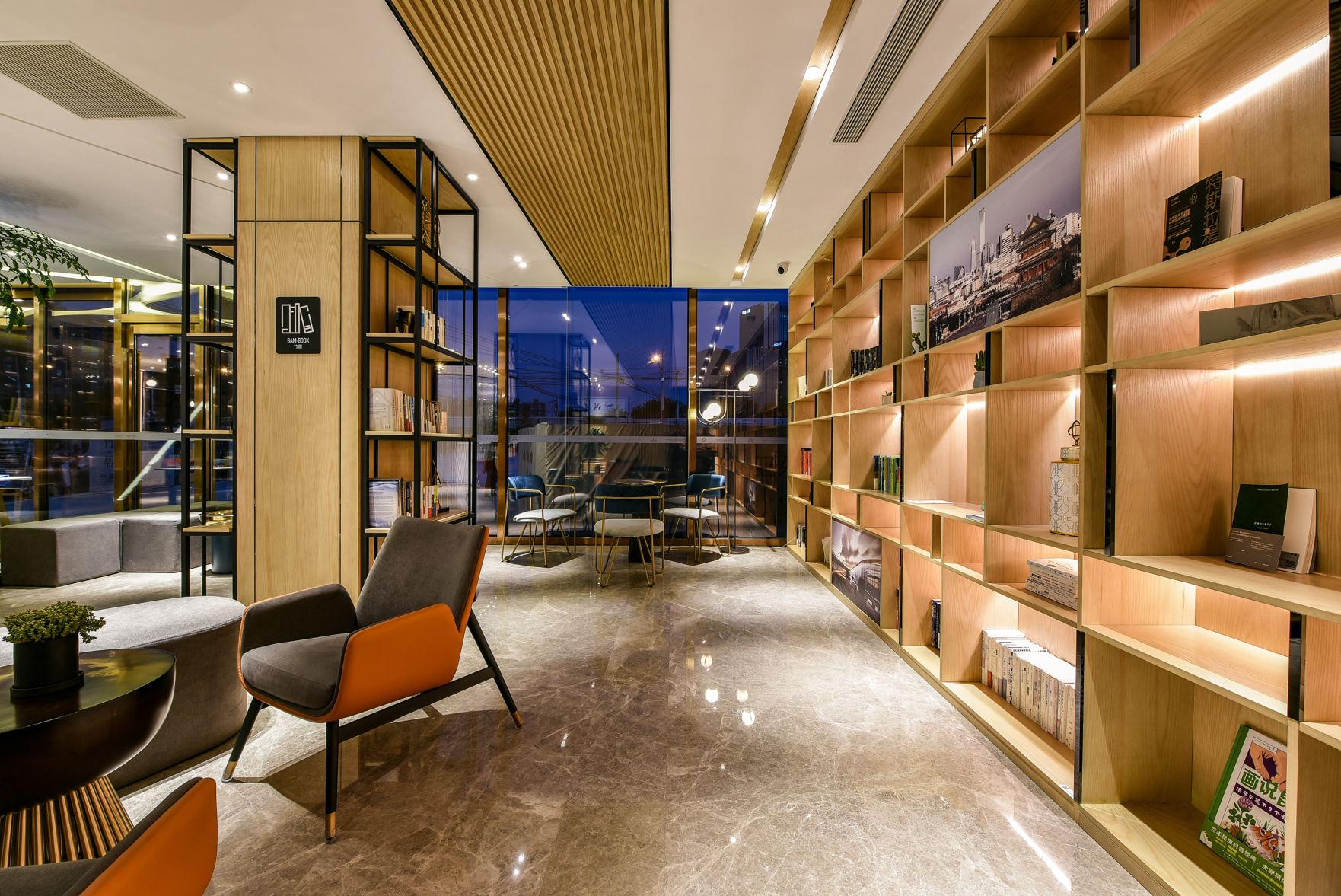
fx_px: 522
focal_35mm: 14
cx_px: 670
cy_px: 448
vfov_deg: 81.3
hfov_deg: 104.2
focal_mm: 14
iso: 320
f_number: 11
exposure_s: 1/1.3
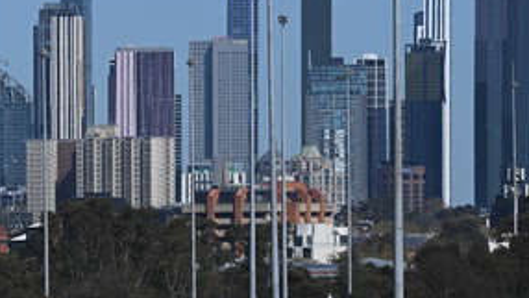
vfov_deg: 2.5
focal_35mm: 478
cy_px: 324
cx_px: -192
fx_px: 6706
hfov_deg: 4.5
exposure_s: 1/2000
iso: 500
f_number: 11
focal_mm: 145
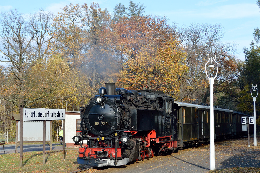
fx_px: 578
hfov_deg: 25.4
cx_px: 134
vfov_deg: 17.1
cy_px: 79
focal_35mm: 80
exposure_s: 1/500
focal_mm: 44
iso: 250
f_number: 8
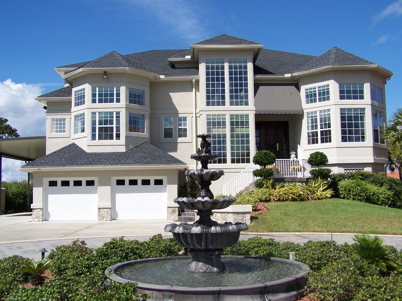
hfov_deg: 49.0
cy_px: 150
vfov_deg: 37.7
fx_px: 441
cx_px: 201
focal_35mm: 38
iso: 80
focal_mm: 6.3
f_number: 4
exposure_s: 1/1000
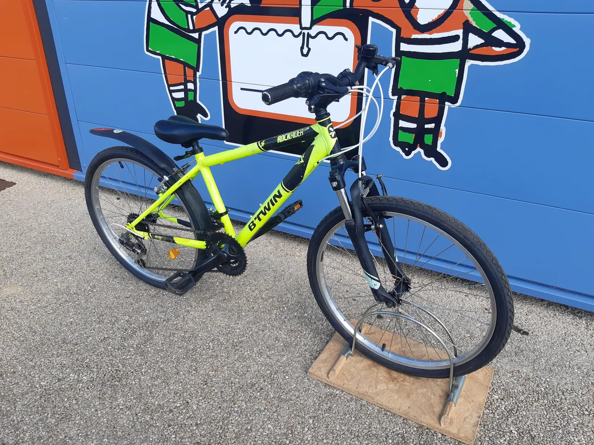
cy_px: 222
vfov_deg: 53.1
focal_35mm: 26
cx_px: 297
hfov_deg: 67.3
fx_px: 446
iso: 40
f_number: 1.7
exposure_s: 1/533
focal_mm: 3.92
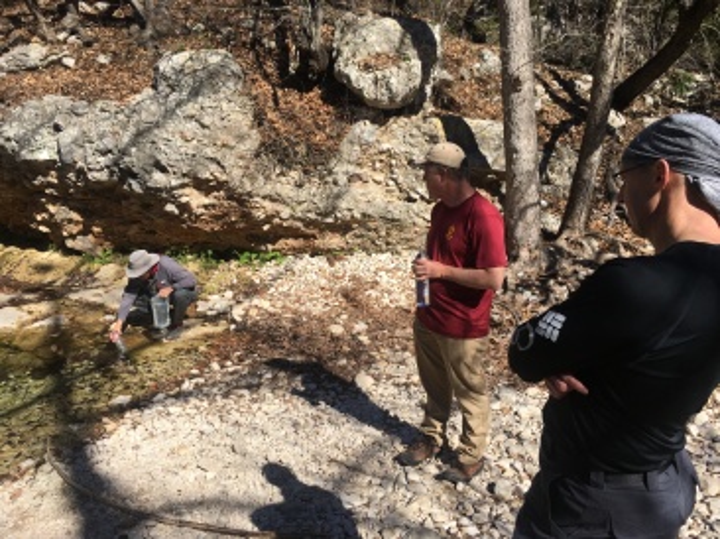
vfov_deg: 48.2
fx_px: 603
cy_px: 270
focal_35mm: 29
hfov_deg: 61.7
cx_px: 360
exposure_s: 1/1538
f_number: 2.2
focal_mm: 4.15
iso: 25
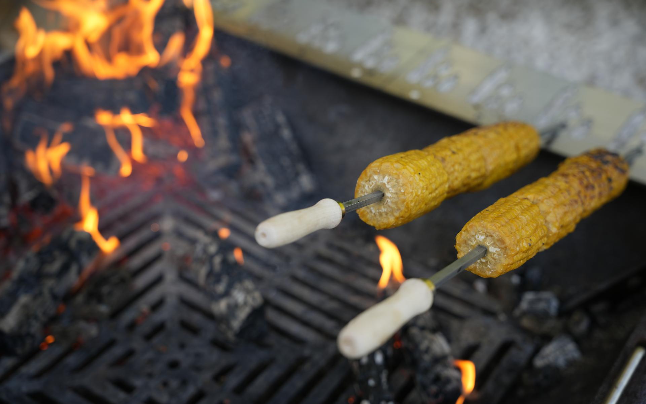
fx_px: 866
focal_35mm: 49
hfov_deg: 40.9
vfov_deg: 26.2
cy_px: 197
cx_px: 323
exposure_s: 1/200
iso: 160
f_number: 3.2
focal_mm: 48.2
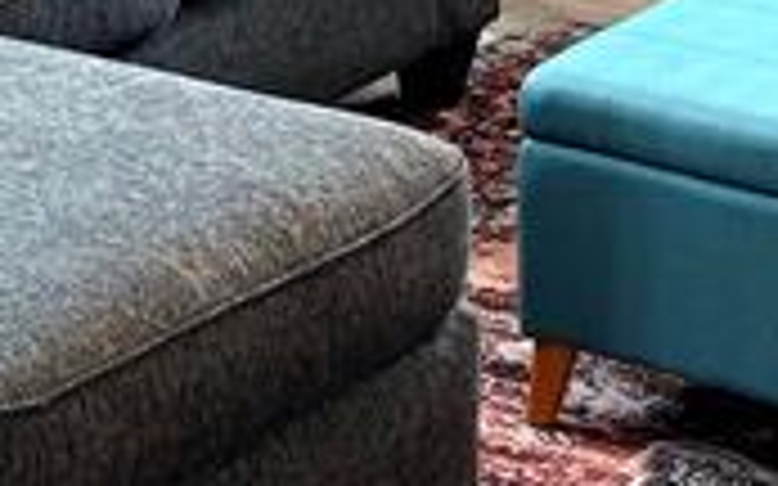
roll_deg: +0.5
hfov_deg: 12.8
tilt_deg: -11.8
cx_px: 324
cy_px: -297
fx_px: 3455
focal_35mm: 163
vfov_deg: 7.9
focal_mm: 5.7
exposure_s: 1/120
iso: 100
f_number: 1.5
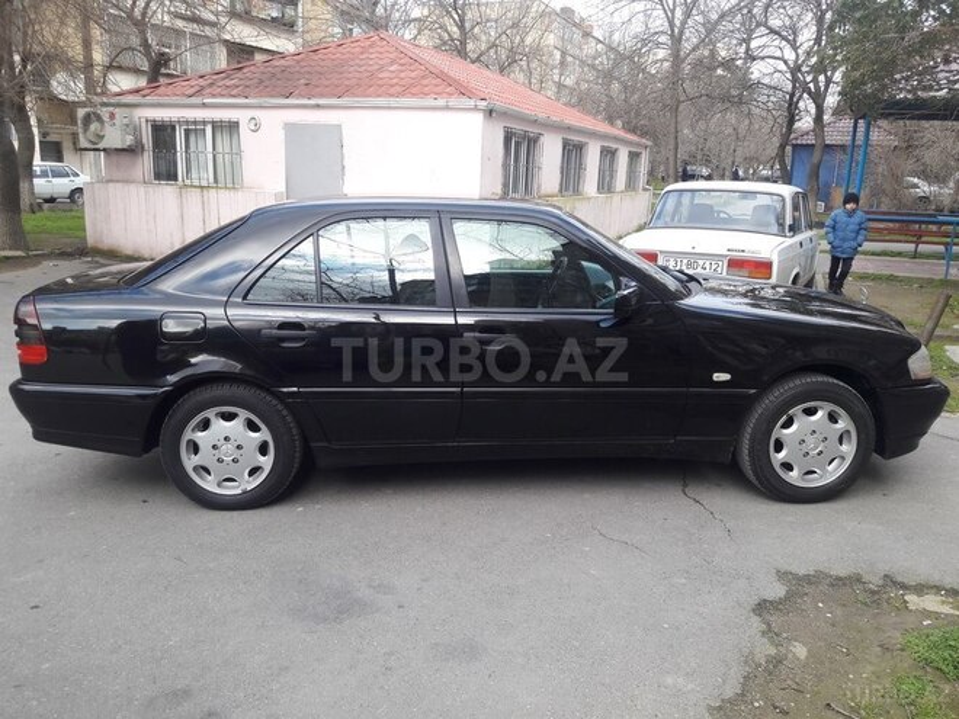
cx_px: 480
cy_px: 360
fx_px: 776
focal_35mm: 28
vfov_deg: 49.7
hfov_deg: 63.4
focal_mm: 3.7
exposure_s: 1/174
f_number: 1.9
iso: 40
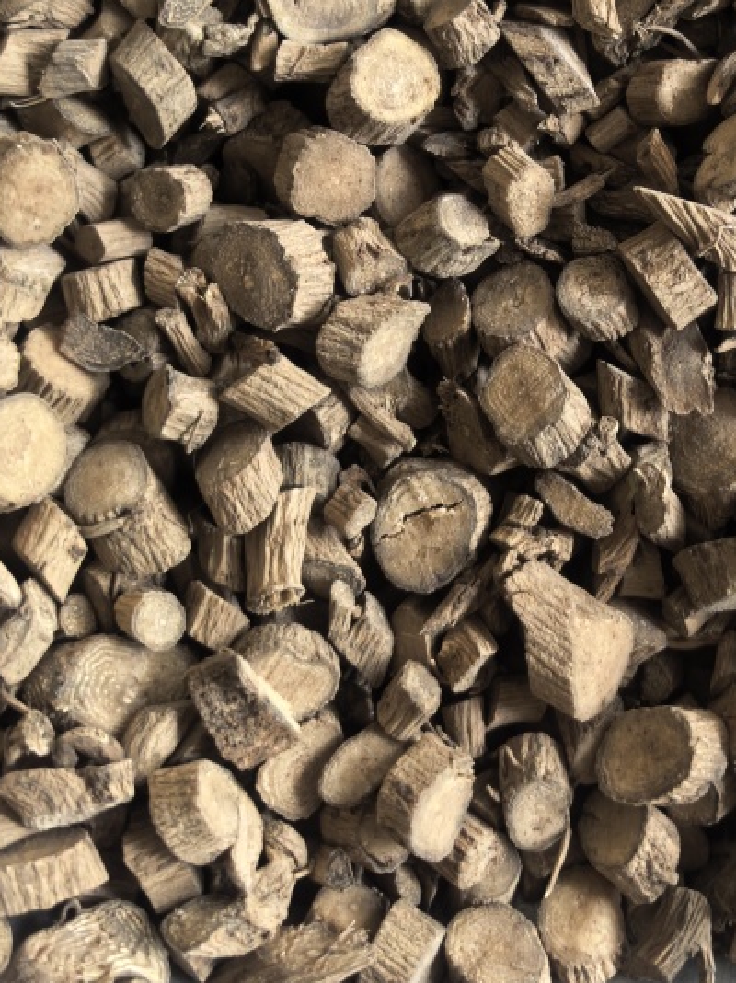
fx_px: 1362
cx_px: 537
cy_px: 179
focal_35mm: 48
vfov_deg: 38.0
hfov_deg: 29.8
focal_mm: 6.98
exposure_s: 1/354
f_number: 2
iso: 6400
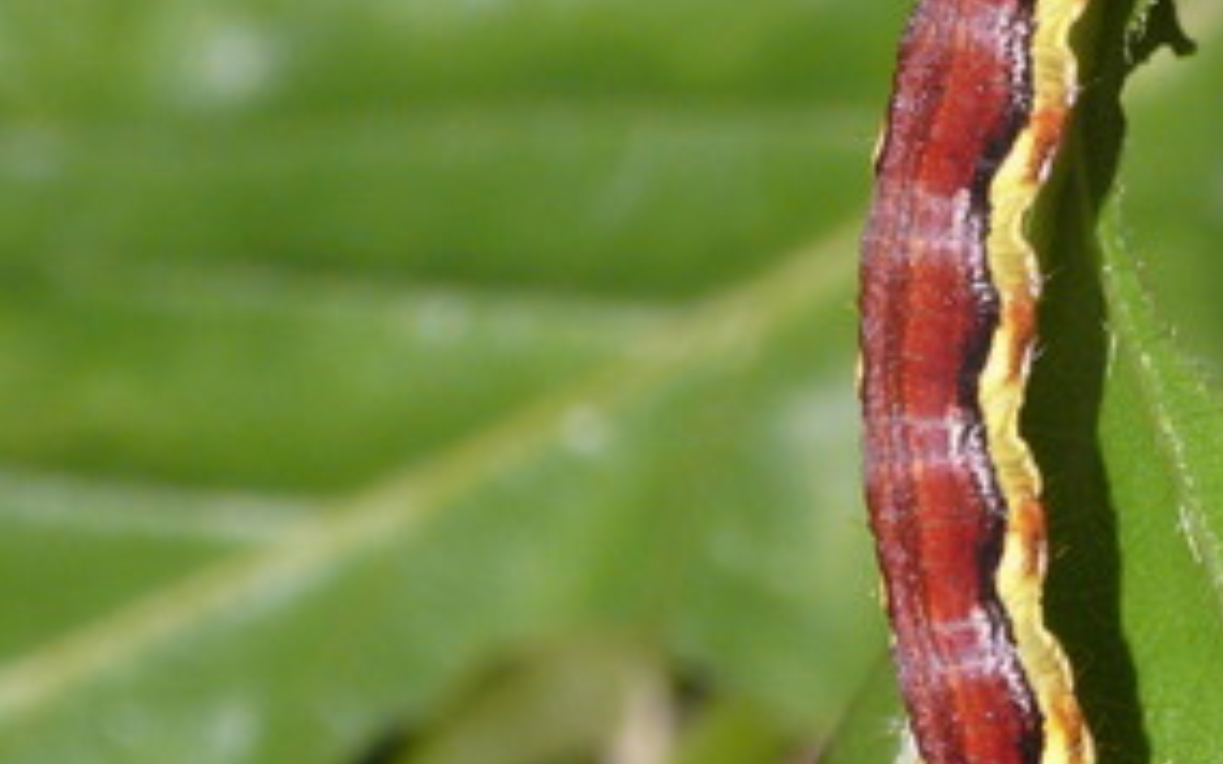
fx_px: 14196
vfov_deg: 3.1
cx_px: 1026
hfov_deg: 4.9
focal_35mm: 426
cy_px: 403
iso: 200
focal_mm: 37.9
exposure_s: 1/30
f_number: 10
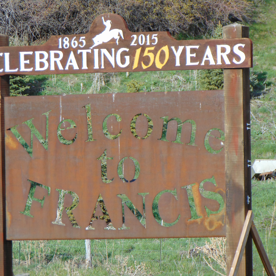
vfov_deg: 3.9
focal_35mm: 448
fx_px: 4041
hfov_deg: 3.9
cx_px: 109
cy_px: 138
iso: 80
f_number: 4.2
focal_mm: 68
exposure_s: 1/500
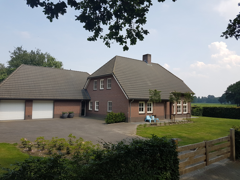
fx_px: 180
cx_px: 120
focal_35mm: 26
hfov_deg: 67.3
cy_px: 90
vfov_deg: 53.1
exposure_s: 1/1412
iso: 40
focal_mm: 4.2
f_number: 1.7
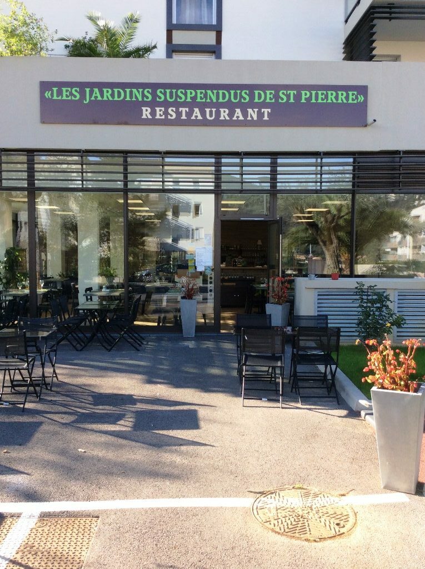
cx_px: 212
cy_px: 284
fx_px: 525
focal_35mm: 32
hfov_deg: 44.1
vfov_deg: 56.9
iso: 32
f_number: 2.4
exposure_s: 1/280
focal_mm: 3.3
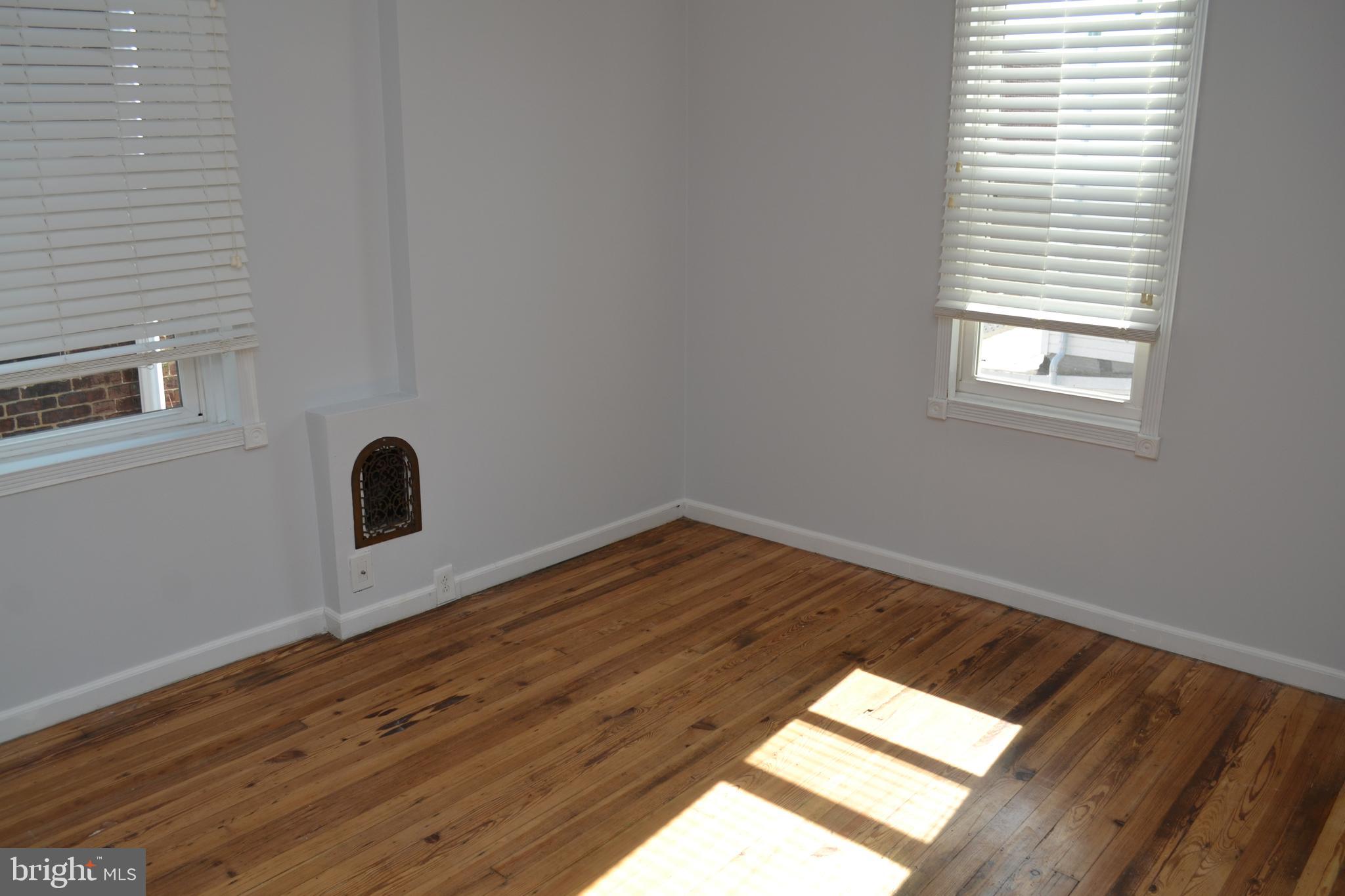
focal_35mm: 27
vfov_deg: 47.9
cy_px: 448
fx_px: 1009
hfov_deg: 67.4
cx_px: 672
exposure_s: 1/125
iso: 200
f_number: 5.6
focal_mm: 18
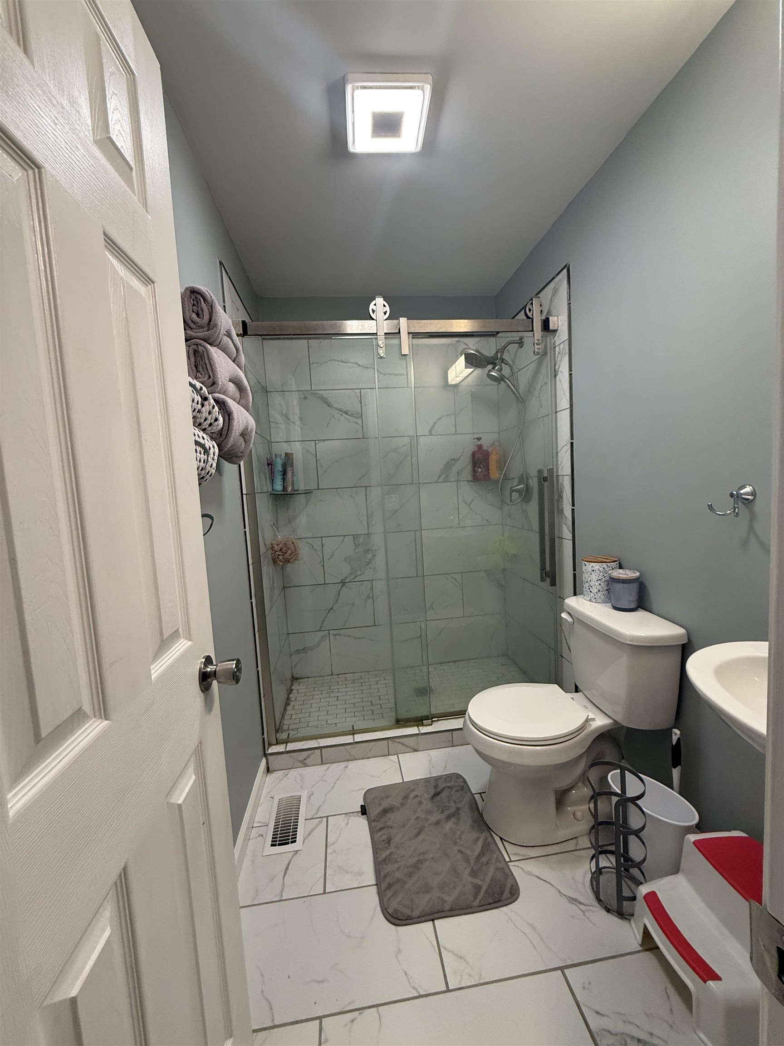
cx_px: 392
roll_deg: +3.2
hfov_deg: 85.7
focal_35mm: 14
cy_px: 523
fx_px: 423
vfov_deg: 102.1
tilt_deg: -4.7
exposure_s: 1/120
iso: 320
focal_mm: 2.22
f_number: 2.2
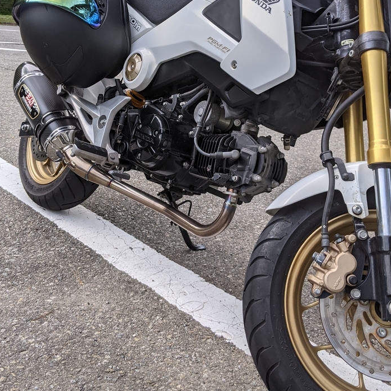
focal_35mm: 41
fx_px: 524
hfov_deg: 40.9
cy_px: 111
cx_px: 199
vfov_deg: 40.1
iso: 47
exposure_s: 1/1381
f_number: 1.8
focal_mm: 4.44
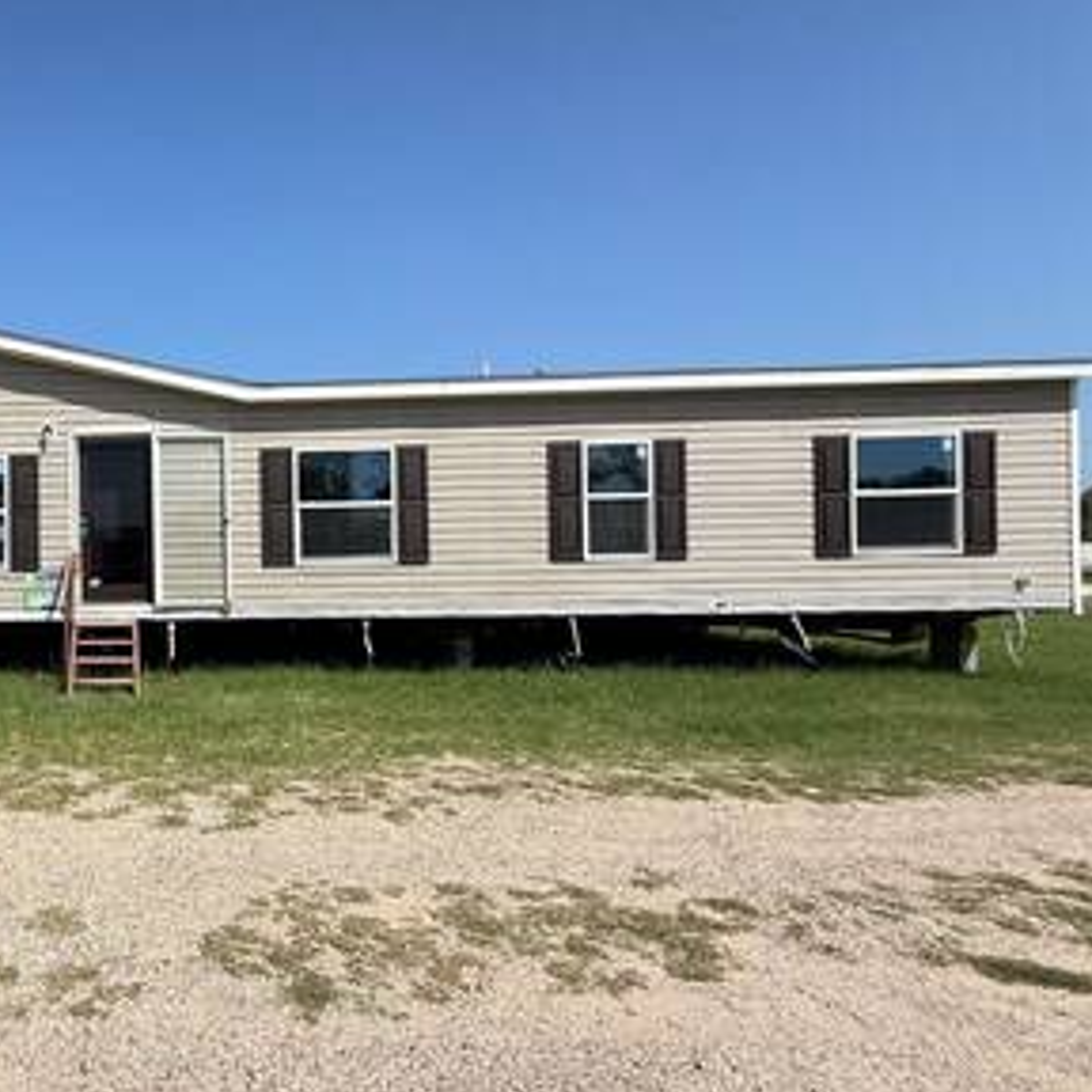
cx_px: 133
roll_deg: +0.7
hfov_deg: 60.3
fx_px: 785
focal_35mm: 22
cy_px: 561
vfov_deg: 69.6
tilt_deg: -0.1
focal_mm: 2.22
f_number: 2.2
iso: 50
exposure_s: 1/1285
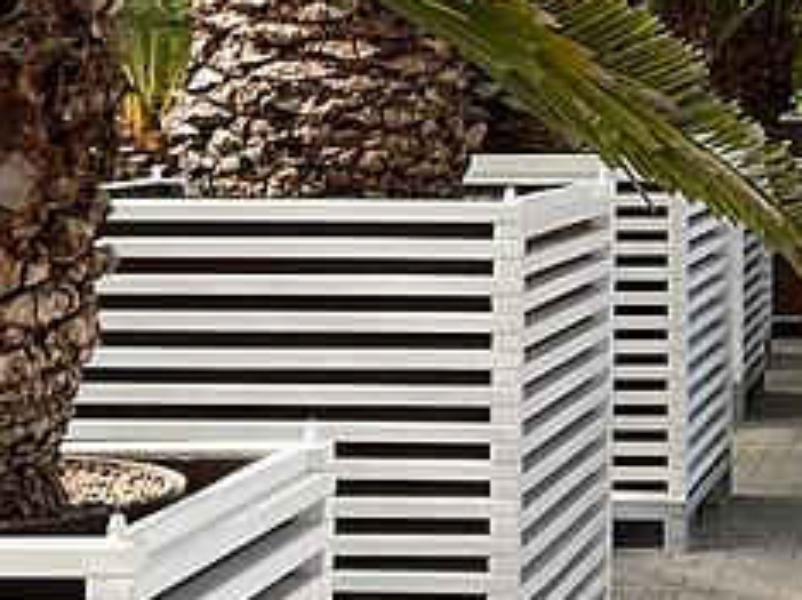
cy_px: -86
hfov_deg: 21.2
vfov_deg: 16.0
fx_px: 2060
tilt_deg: +4.2
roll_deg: +0.5
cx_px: 819
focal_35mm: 89
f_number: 1.6
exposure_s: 1/121
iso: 125
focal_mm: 4.2
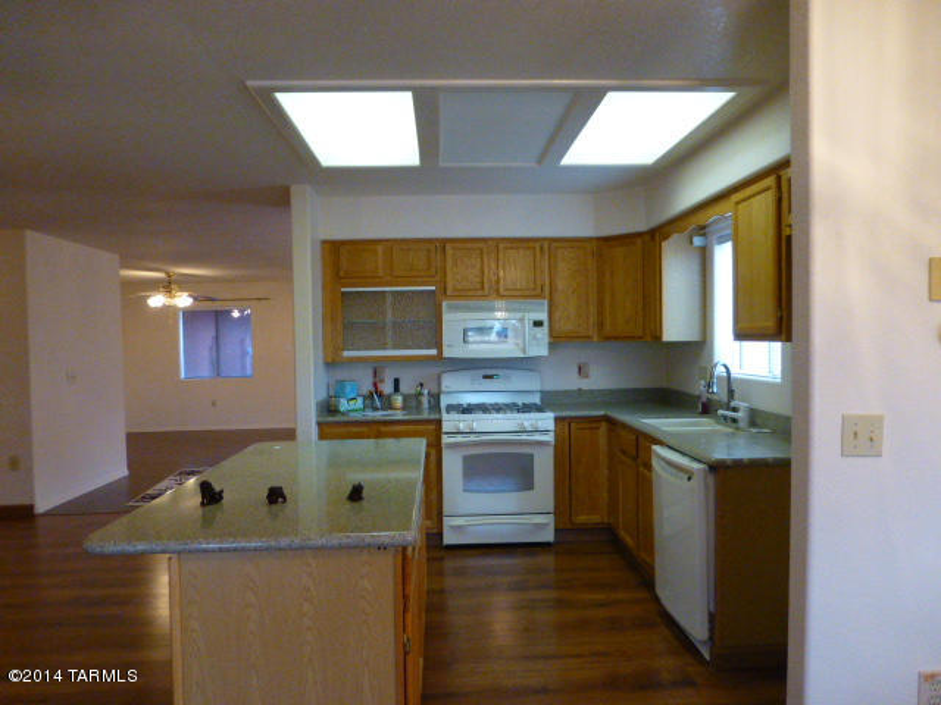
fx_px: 680
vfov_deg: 54.9
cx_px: 470
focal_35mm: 25
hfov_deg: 69.4
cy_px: 352
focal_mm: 4.3
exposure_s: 1/60
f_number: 3.3
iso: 800
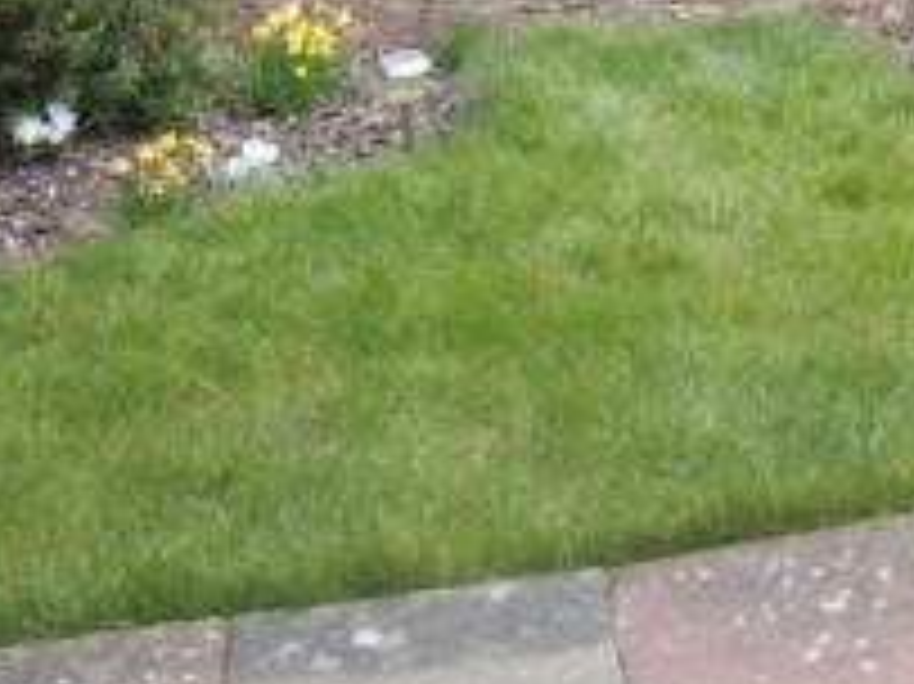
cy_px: -214
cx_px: 1119
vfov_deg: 16.2
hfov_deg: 21.1
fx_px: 2269
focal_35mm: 86
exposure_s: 1/80
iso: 100
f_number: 3.5
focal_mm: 5.4
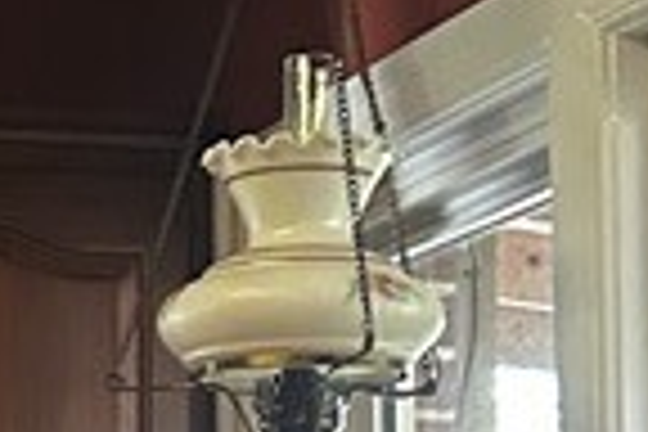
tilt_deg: +0.1
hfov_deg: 10.4
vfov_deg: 6.9
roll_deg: -0.5
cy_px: 882
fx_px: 3456
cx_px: -230
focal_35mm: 192
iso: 400
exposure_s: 1/60
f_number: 1.5
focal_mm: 5.7
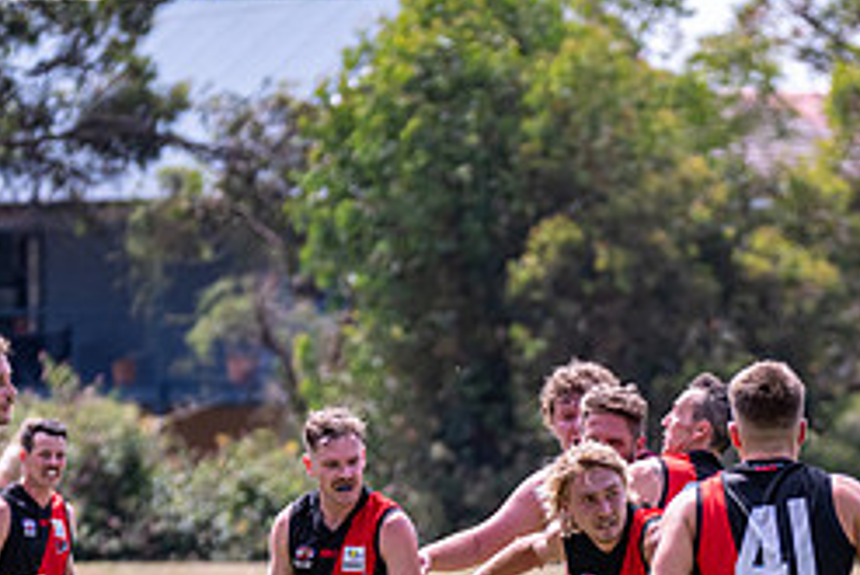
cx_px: 512
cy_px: 626
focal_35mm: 631
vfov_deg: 2.2
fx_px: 15082
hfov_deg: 3.3
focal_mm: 260
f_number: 6.3
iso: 800
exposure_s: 1/2000
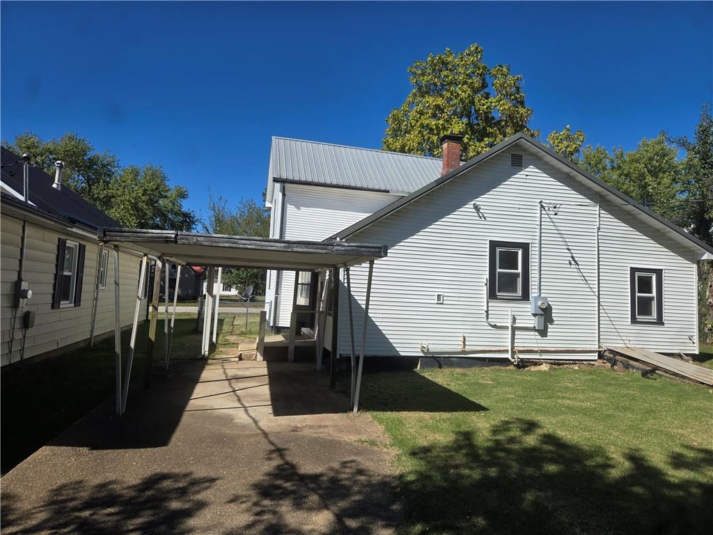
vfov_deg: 58.9
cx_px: 356
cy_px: 268
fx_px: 474
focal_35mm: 23
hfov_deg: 73.9
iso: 25
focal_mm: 5.4
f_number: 1.8
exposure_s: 1/2551
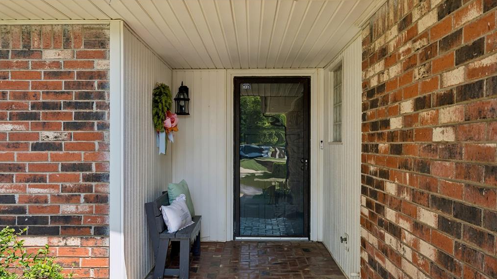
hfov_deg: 56.6
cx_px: 251
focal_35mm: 35
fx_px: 461
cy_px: 149
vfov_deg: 33.7
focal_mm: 33
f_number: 8
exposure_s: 1/200
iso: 200
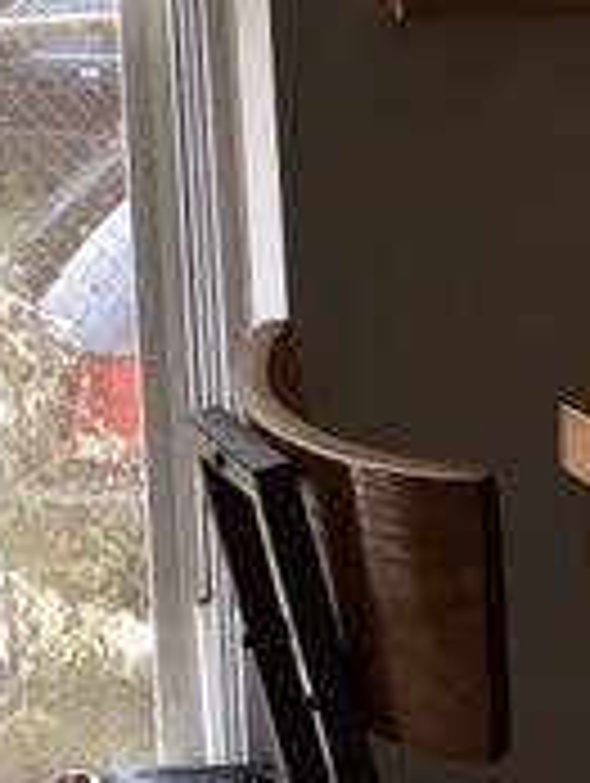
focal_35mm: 192
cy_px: 621
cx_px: 1081
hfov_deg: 7.5
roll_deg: +0.8
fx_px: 4353
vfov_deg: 10.3
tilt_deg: -12.8
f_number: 2.4
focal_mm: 3.3
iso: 25
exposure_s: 1/186
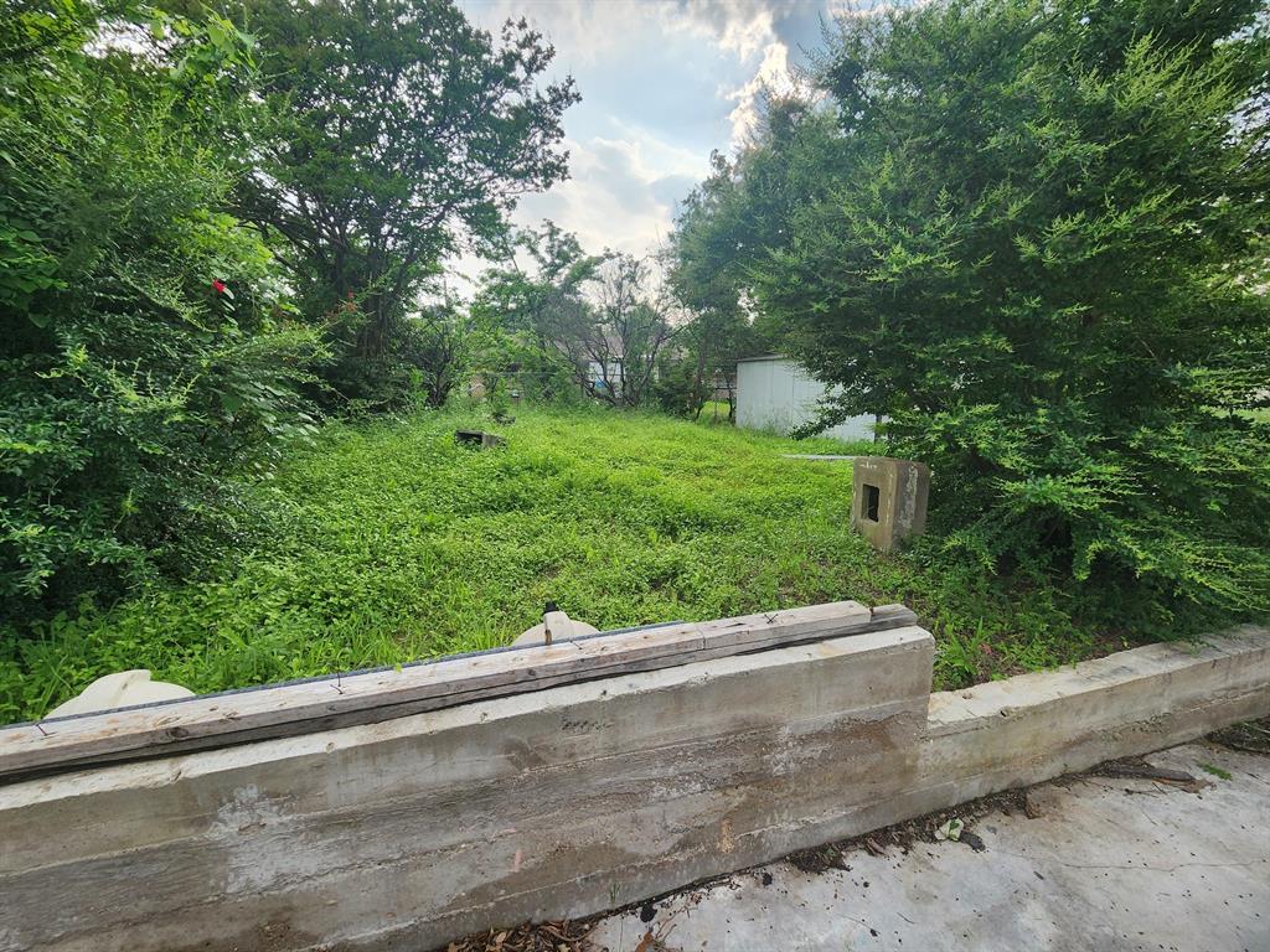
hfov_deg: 106.2
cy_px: 476
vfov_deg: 89.9
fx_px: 477
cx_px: 635
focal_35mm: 13
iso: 50
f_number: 2.2
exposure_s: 1/707
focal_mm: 2.2
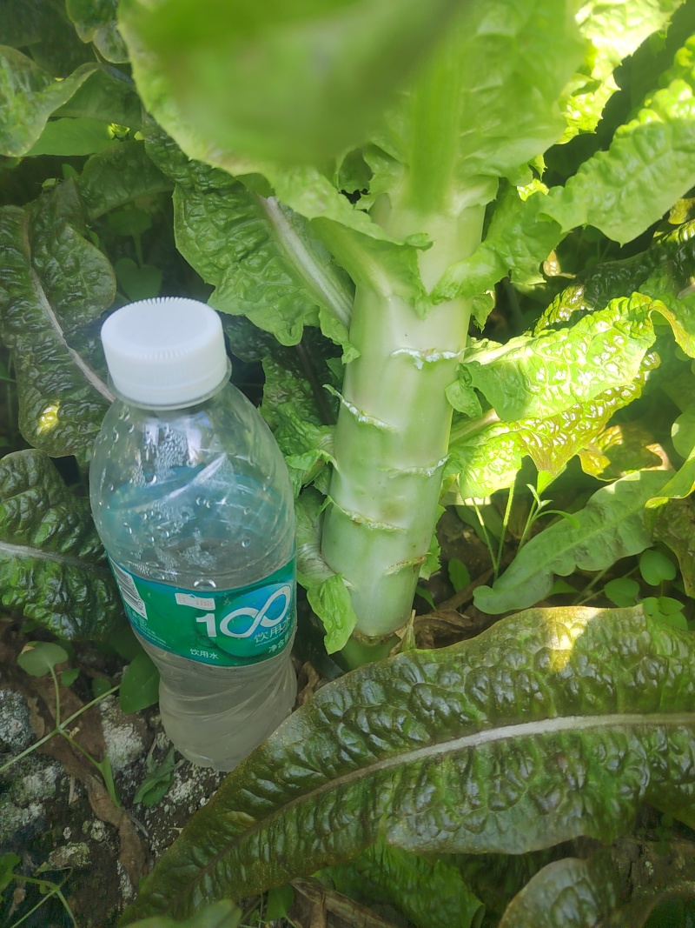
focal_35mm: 23
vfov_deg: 73.9
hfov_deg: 58.9
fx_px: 616
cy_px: 464
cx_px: 348
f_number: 1.9
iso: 100
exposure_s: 1/134
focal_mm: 5.52
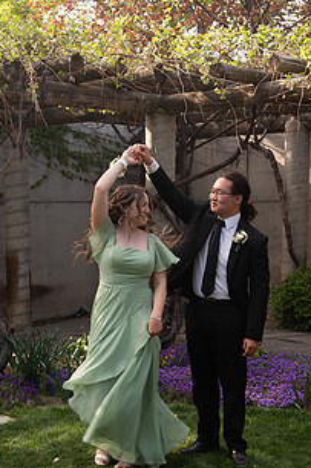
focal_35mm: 65
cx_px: 144
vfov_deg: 30.8
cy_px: 305
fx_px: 843
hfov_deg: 20.9
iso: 250
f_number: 5.6
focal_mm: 44
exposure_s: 1/125
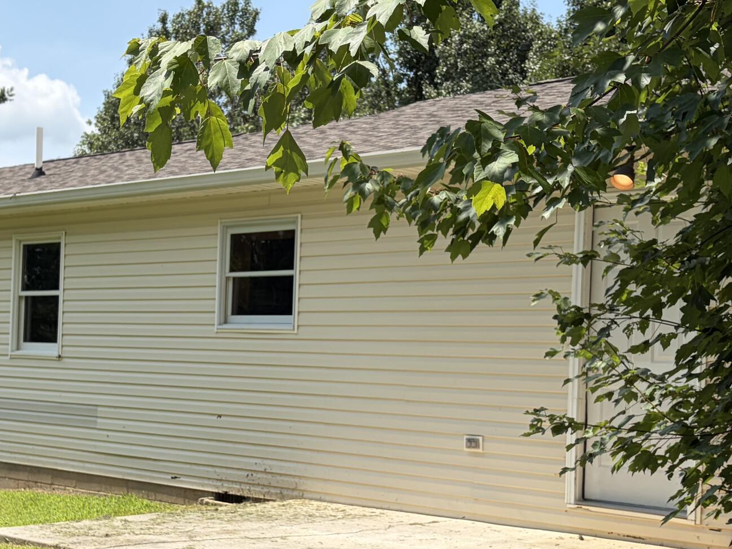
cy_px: 363
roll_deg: -1.9
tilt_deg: +0.2
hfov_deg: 32.0
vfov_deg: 24.3
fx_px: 1269
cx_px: 269
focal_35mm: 60
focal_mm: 5.96
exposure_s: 1/4065
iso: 50
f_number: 1.6
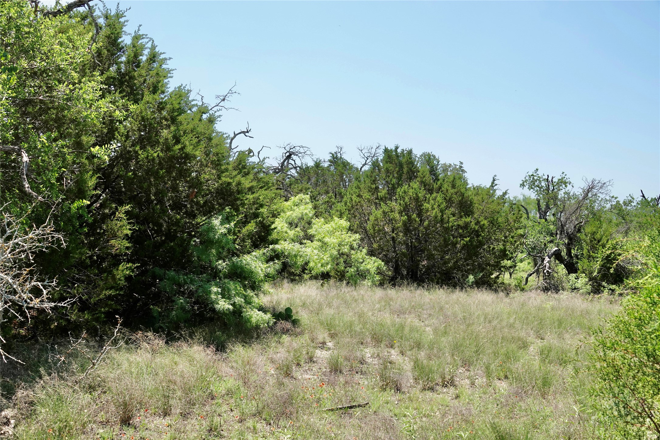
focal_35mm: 40
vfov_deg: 33.4
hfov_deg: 48.5
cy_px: 220
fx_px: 733
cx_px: 330
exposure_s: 1/400
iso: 100
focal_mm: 14.65
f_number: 4
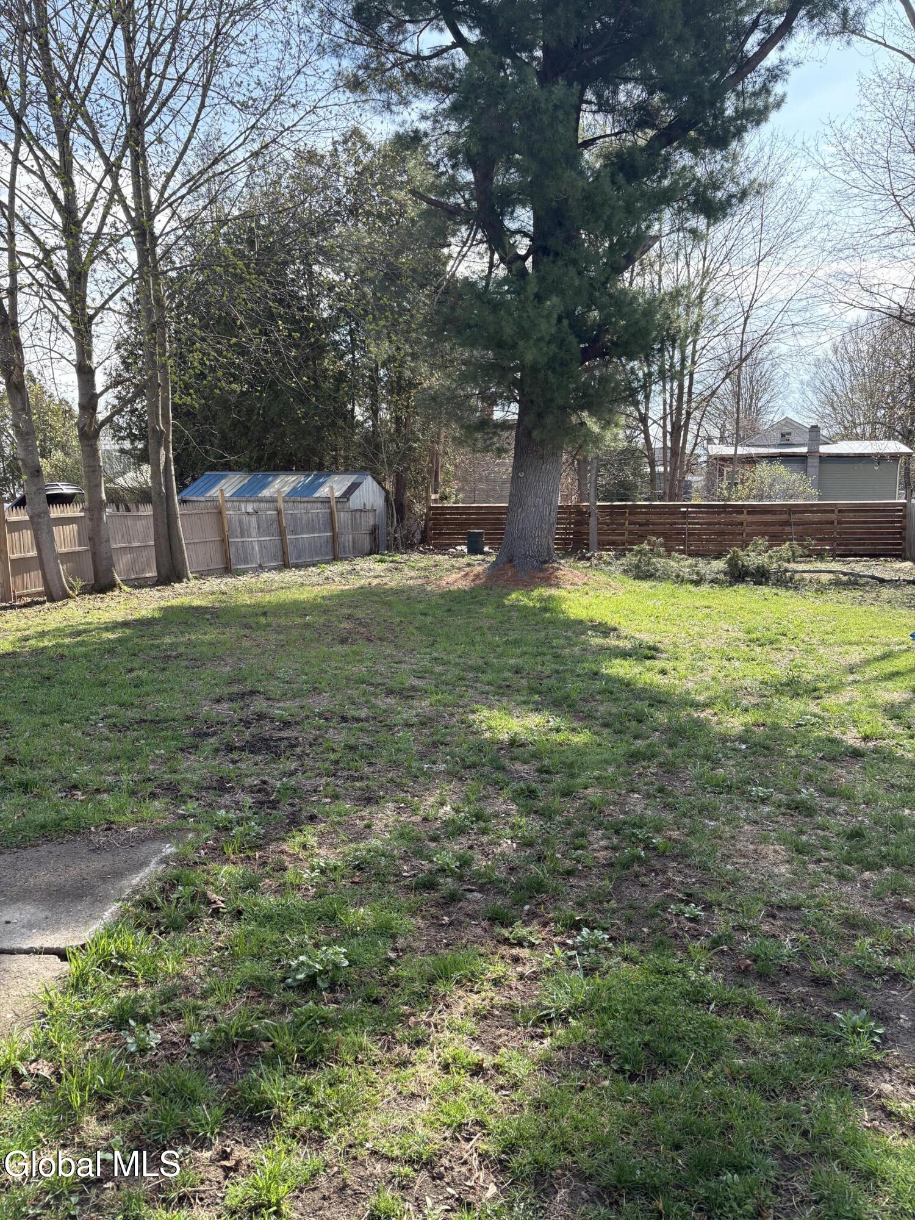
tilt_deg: -7.1
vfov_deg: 67.3
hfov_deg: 53.1
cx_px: 458
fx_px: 916
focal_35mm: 26
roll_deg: +0.7
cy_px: 610
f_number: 1.6
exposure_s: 1/1032
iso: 64
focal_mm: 5.96
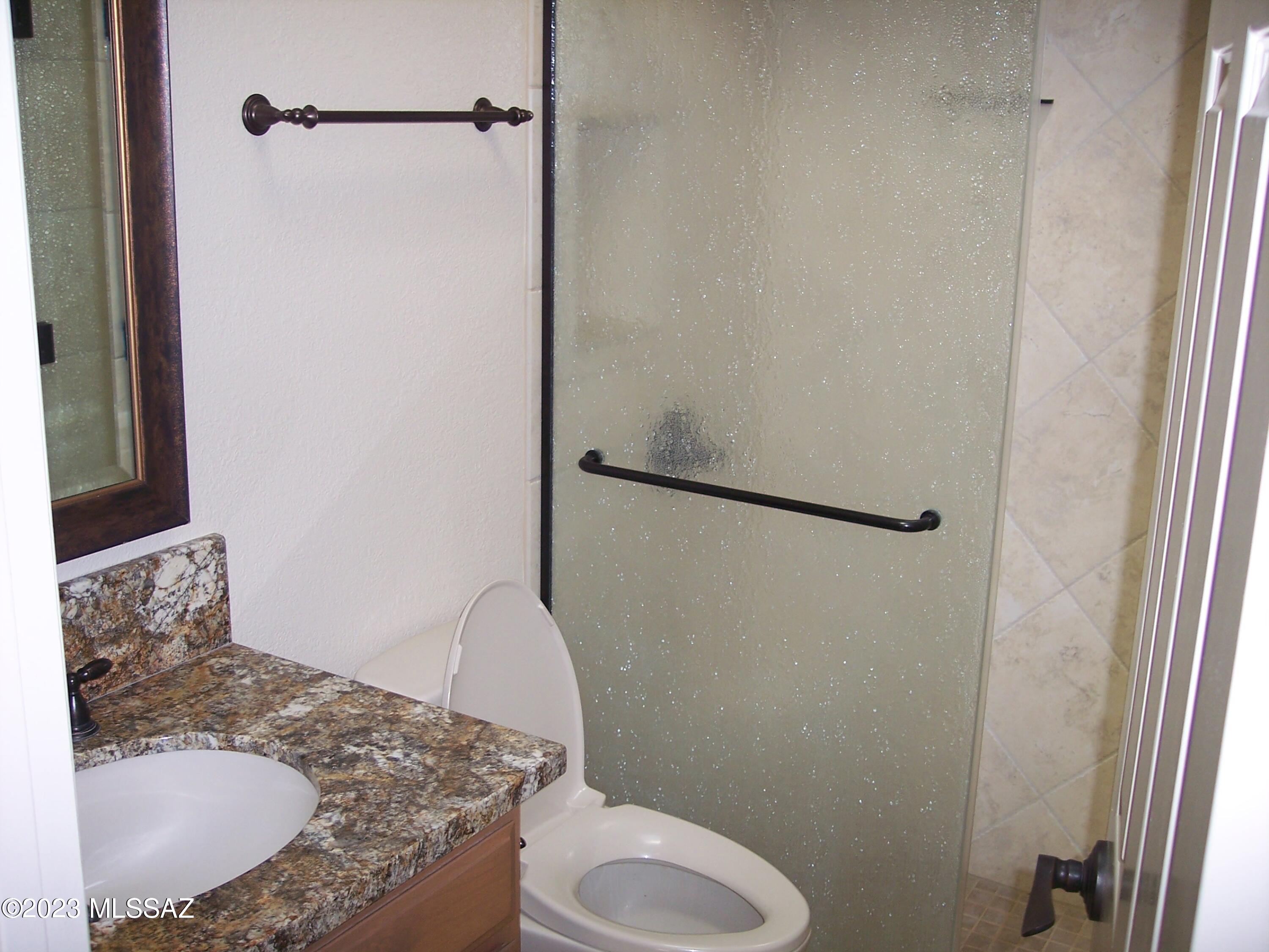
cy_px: 476
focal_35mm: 39
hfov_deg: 47.9
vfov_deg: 36.8
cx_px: 634
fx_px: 1430
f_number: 2.8
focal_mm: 8
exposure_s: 1/60
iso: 100
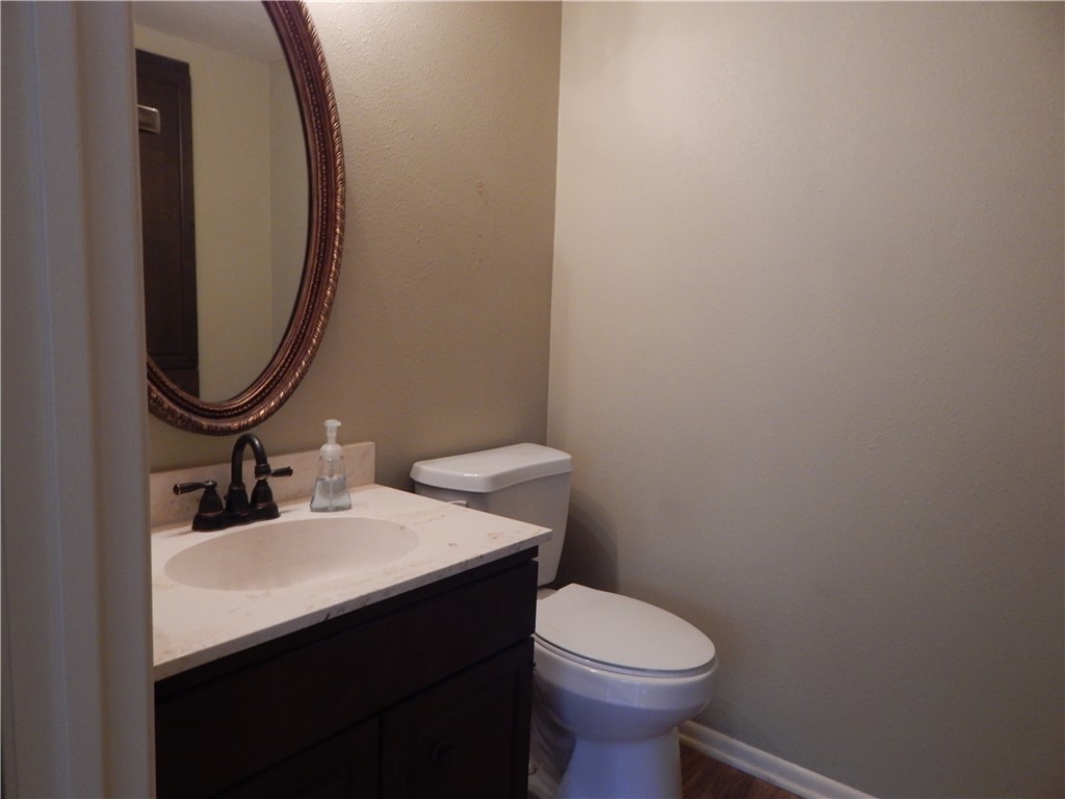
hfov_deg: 76.4
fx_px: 677
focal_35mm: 22
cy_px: 400
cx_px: 532
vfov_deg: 61.1
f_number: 3
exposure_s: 1/30
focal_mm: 4
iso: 320
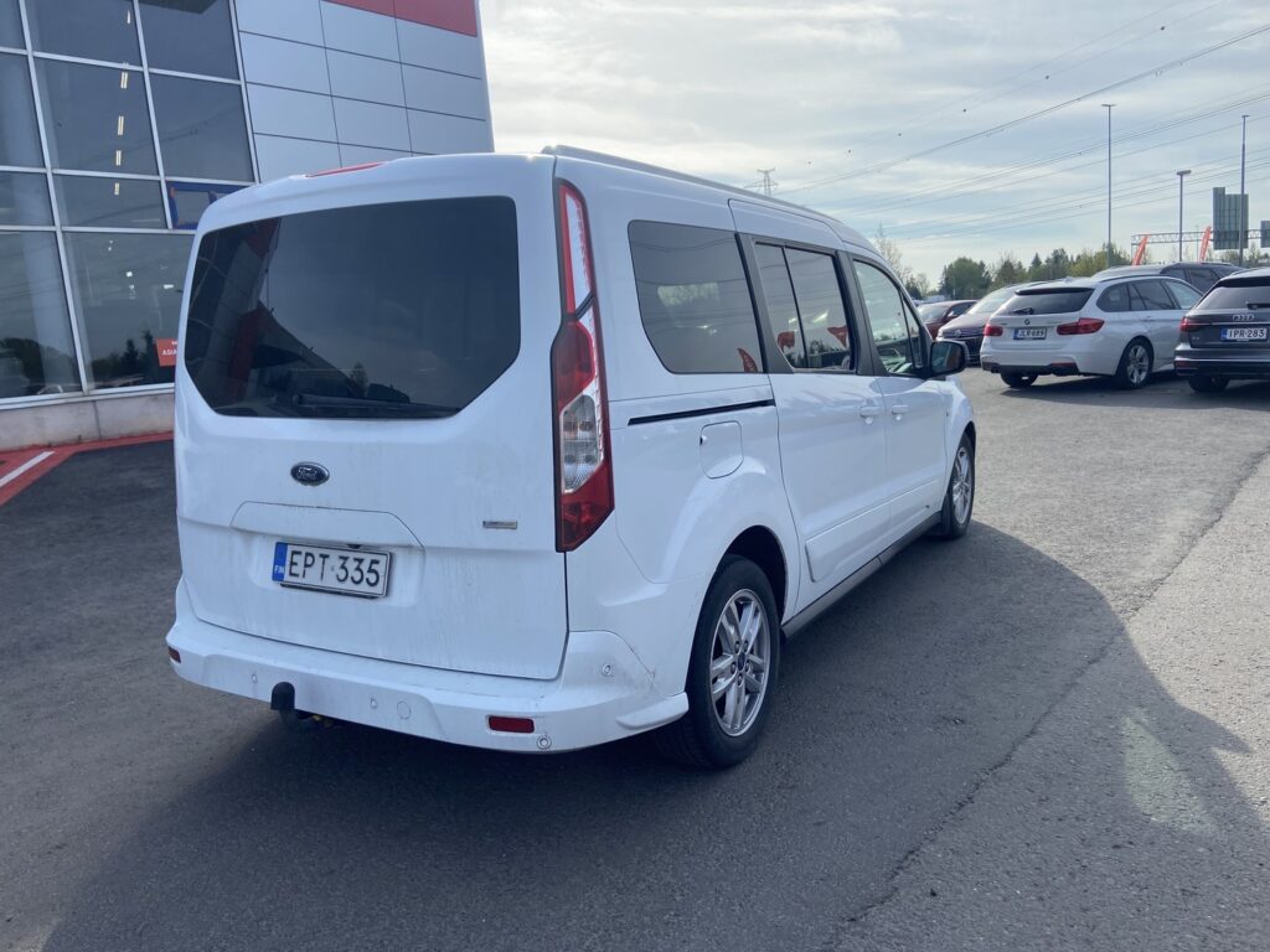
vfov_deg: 53.1
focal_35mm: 26
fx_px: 954
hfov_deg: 67.3
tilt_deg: -8.8
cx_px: 635
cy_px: 476
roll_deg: +5.8
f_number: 1.8
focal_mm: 4.25
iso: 32
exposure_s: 1/2141
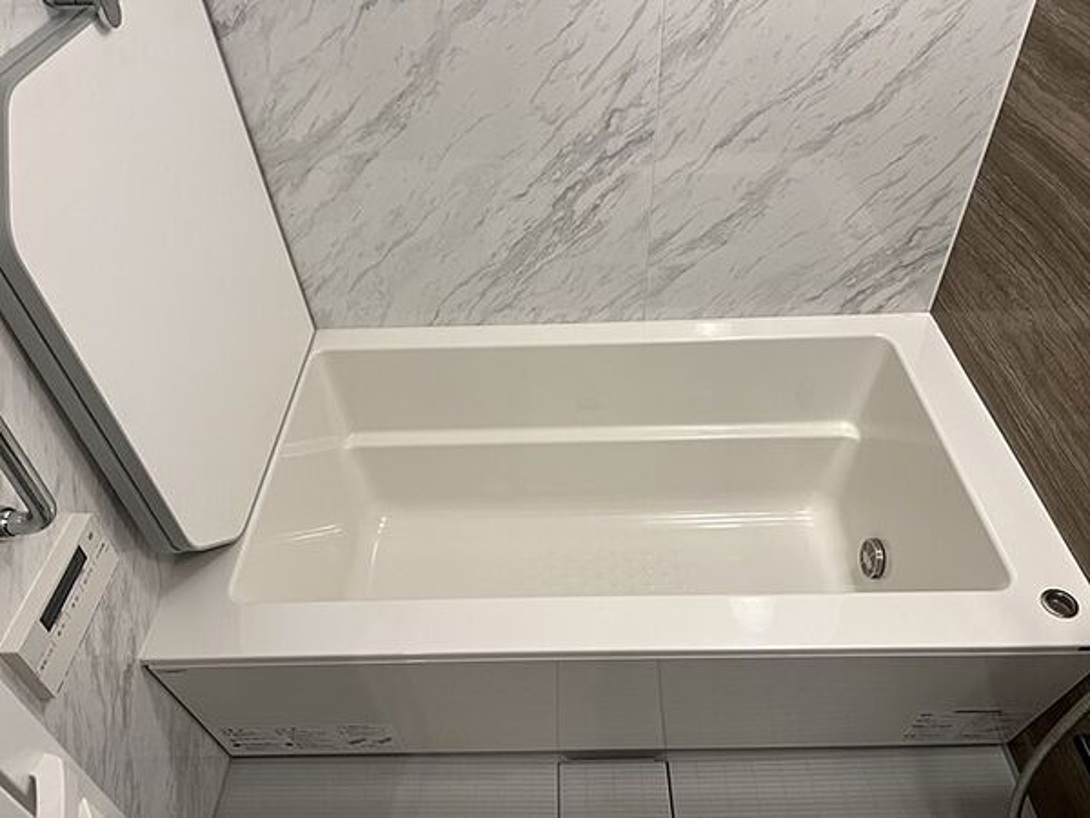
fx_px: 819
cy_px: 409
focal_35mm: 26
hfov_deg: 67.3
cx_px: 545
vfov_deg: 53.1
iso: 125
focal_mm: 5.7
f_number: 1.5
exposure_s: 1/100
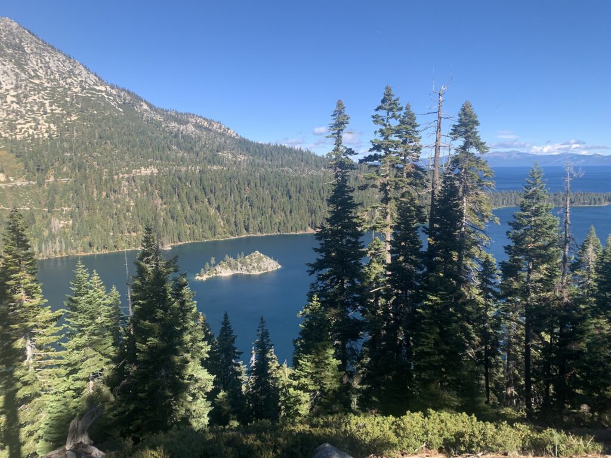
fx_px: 459
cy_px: 229
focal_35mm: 26
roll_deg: -0.4
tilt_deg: -7.8
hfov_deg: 67.3
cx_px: 306
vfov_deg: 53.1
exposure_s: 1/1299
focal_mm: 4.25
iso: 25
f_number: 1.8
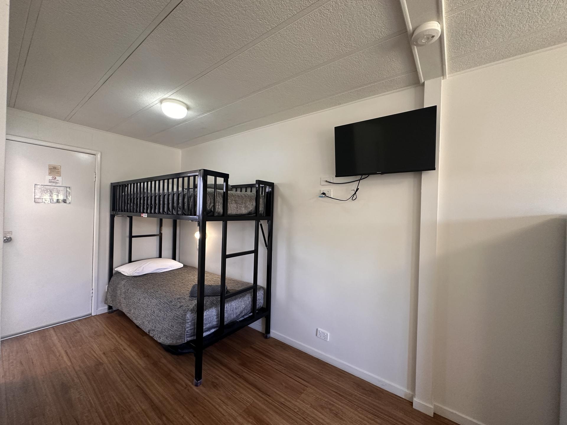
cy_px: 212
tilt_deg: -0.3
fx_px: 229
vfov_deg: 85.7
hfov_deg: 102.1
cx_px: 284
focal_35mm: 14
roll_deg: -1.7
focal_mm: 2.22
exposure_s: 1/100
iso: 320
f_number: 2.2
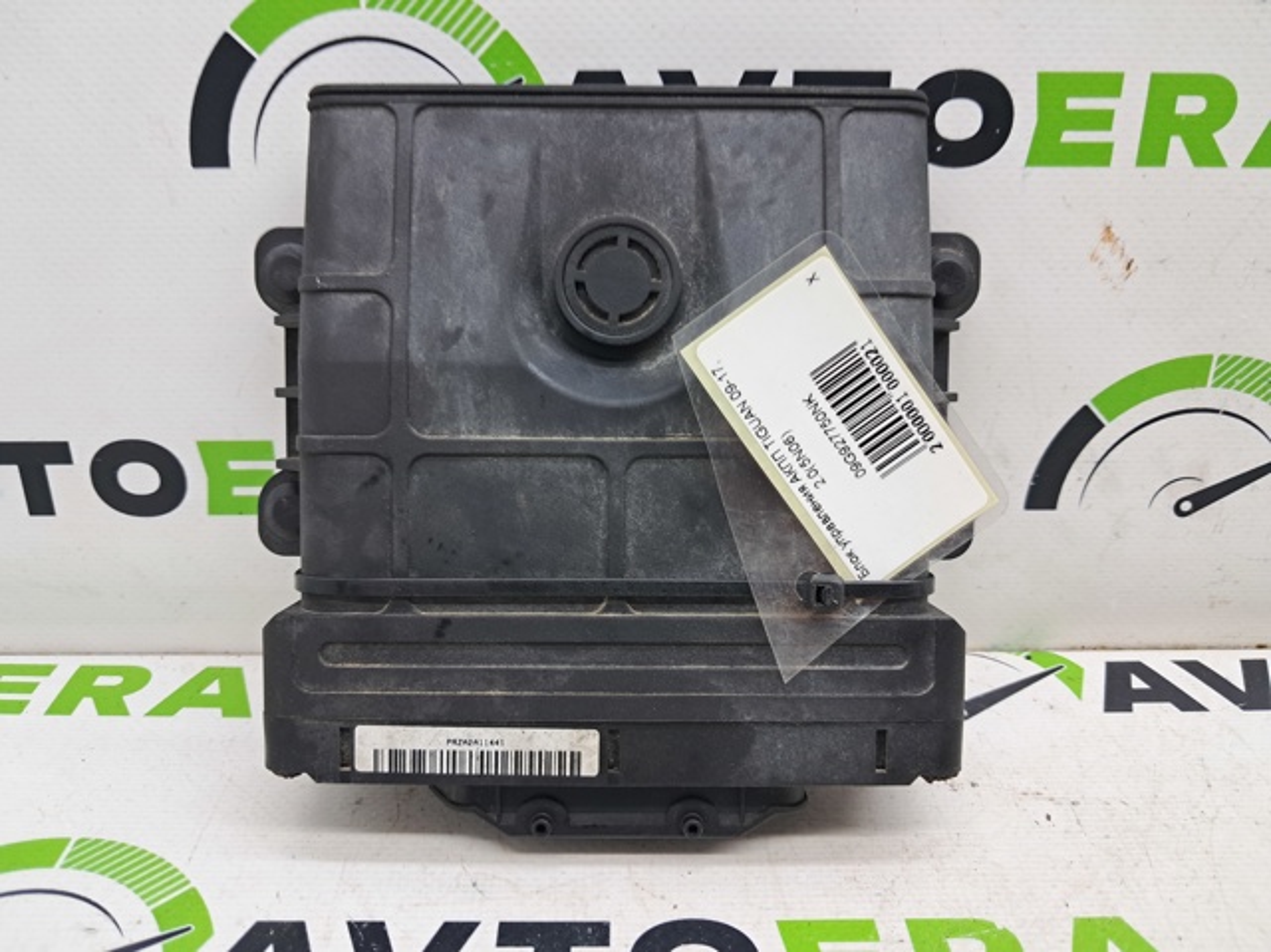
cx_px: 636
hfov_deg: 65.4
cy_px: 476
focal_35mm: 27
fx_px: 991
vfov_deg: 51.3
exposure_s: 1/50
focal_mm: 4
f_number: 1.8
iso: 64
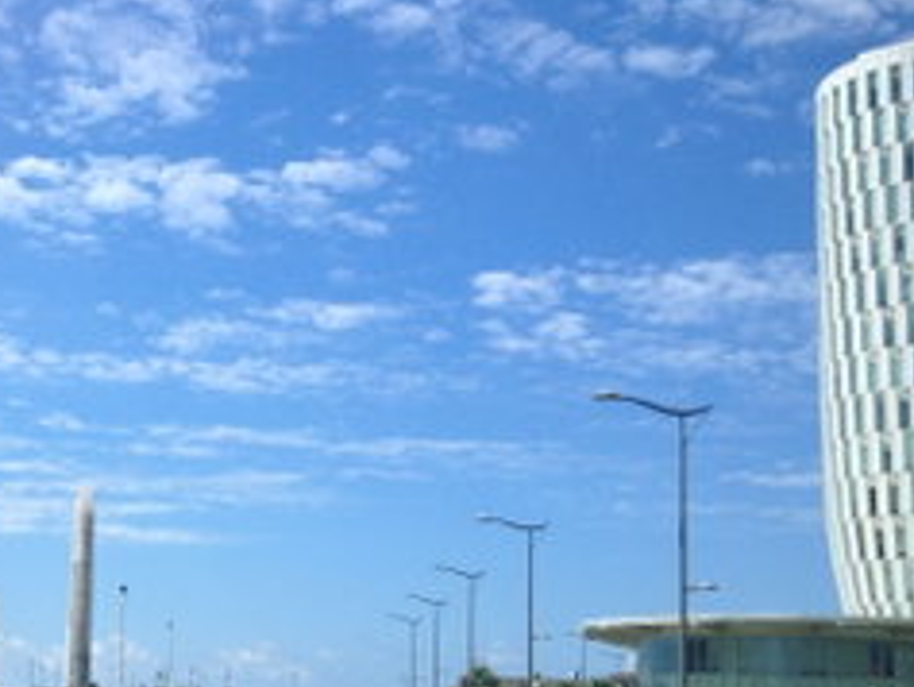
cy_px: 571
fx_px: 1559
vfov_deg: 24.4
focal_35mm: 59
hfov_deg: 31.7
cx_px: 158
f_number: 2.4
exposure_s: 1/1842
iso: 50
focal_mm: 4.28
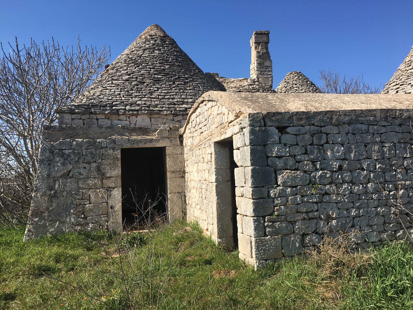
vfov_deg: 48.2
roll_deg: +2.0
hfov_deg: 61.7
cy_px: 155
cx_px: 206
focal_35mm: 29
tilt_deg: +2.2
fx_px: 346
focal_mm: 4.15
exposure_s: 1/1570
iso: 25
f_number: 2.2
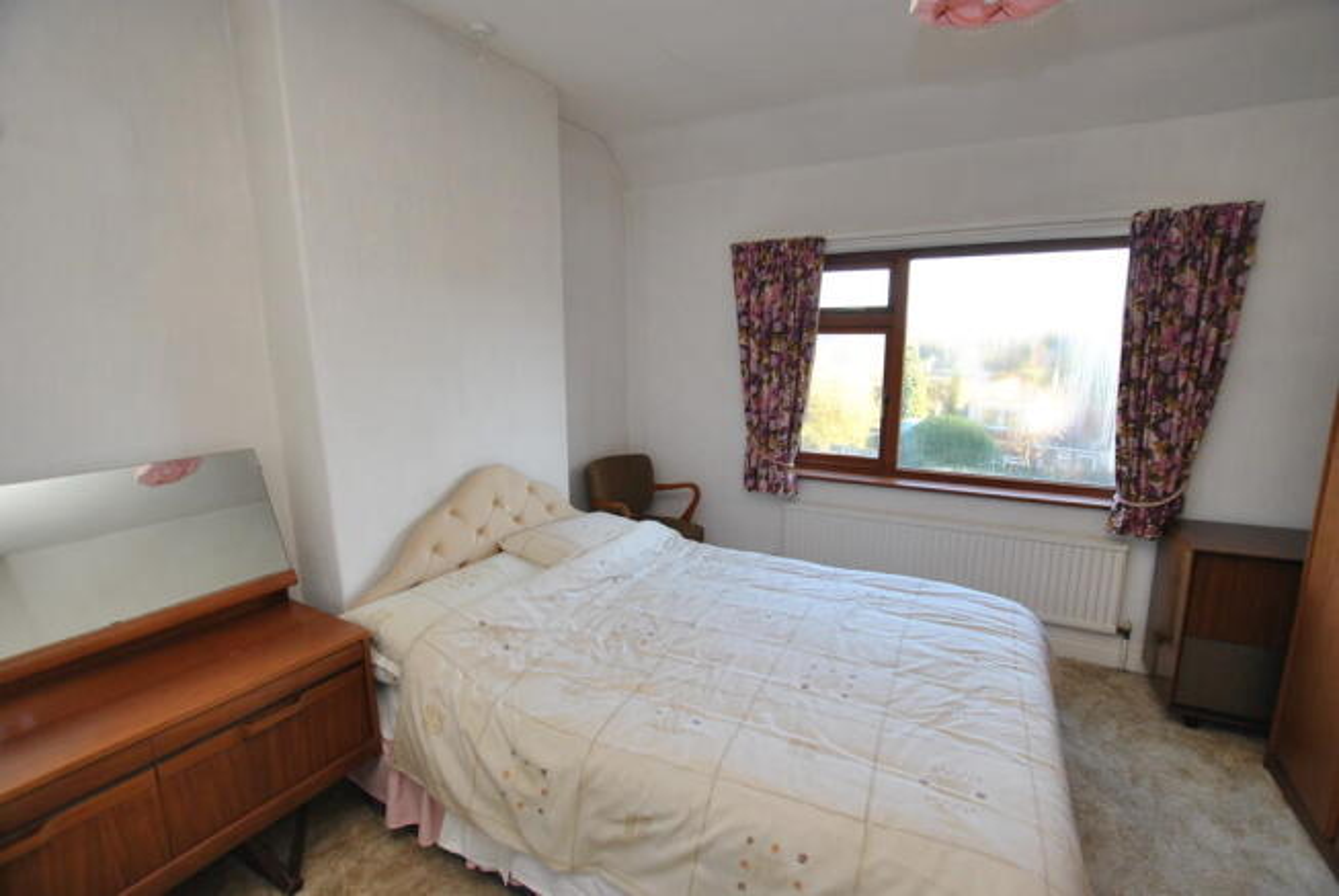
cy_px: 448
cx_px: 670
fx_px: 559
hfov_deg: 100.3
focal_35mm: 15
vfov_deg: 77.5
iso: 200
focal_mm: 10
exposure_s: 1/60
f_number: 4
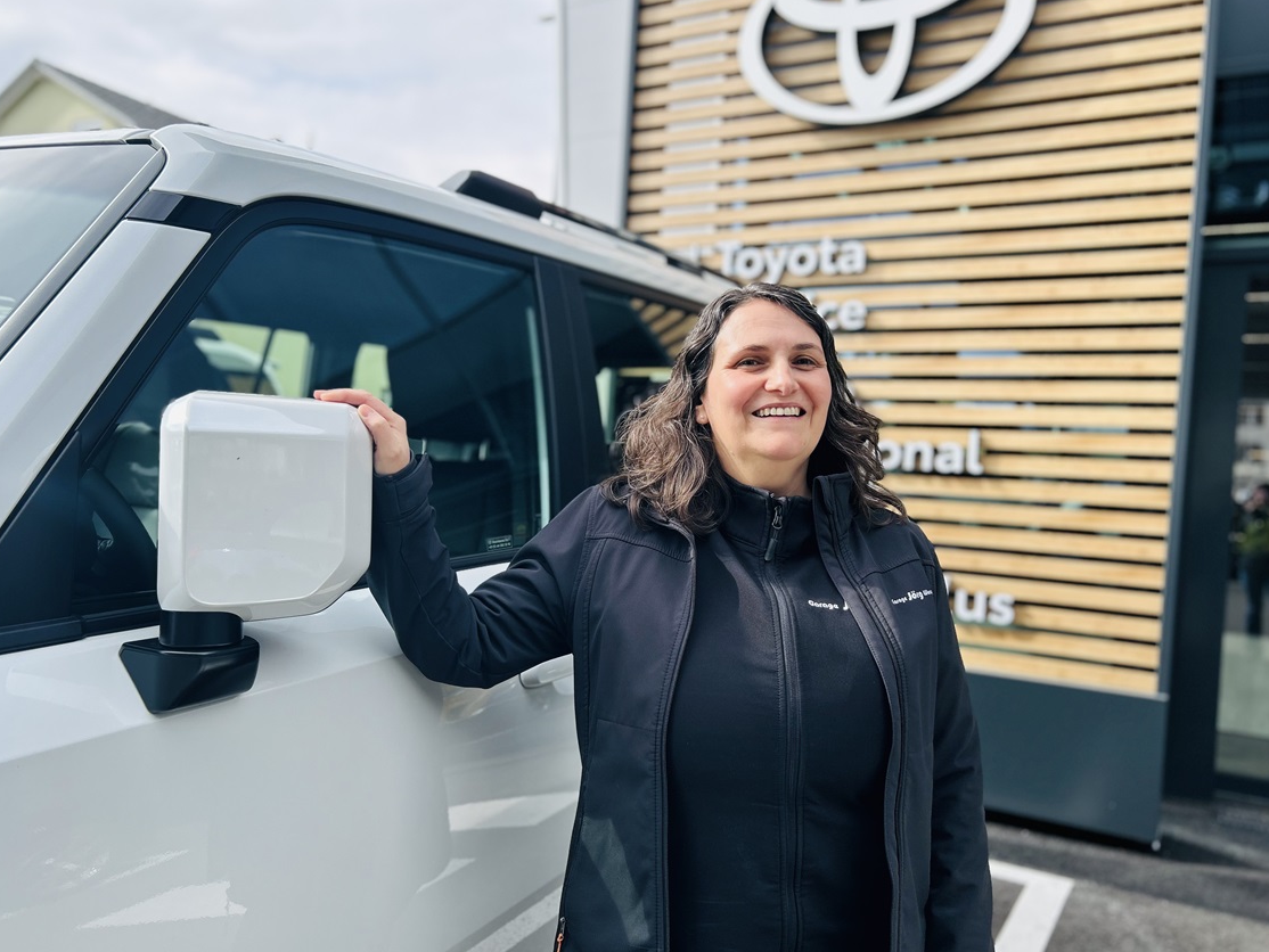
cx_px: 600
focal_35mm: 28
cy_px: 481
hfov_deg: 63.4
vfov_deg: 49.8
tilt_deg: -0.9
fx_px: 1027
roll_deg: -3.4
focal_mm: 5.7
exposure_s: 1/1135
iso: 50
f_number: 1.5
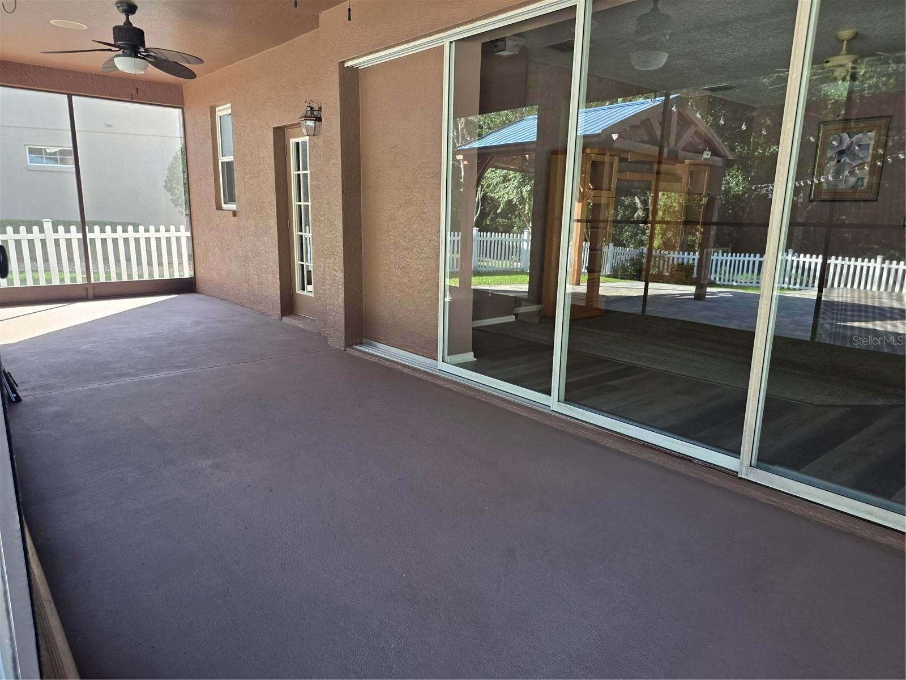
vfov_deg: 58.9
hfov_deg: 73.9
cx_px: 453
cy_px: 340
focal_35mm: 23
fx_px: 602
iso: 160
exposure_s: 1/180
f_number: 1.7
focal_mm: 6.25
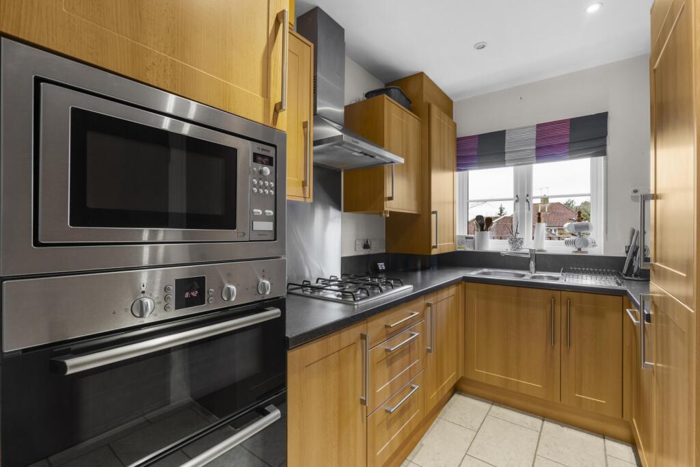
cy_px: 234
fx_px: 321
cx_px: 350
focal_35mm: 16
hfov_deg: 95.0
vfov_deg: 72.1
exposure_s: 2
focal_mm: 16.5
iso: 320
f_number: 8
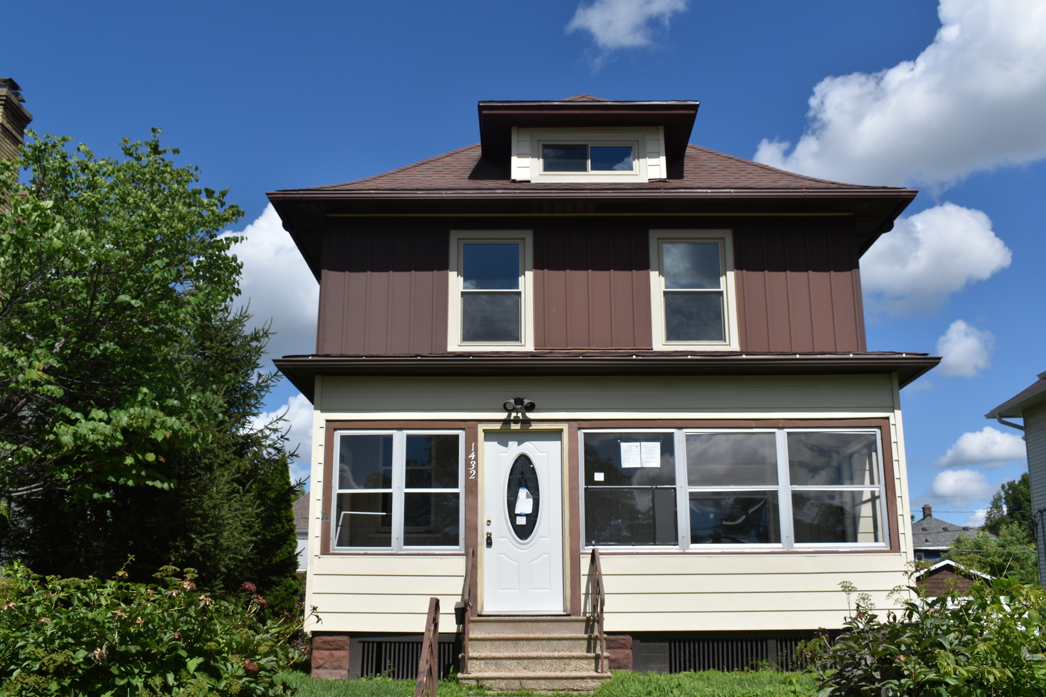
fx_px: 1089
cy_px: 348
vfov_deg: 35.5
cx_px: 523
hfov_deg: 51.3
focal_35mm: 38
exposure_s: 1/320
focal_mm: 25
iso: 100
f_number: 9
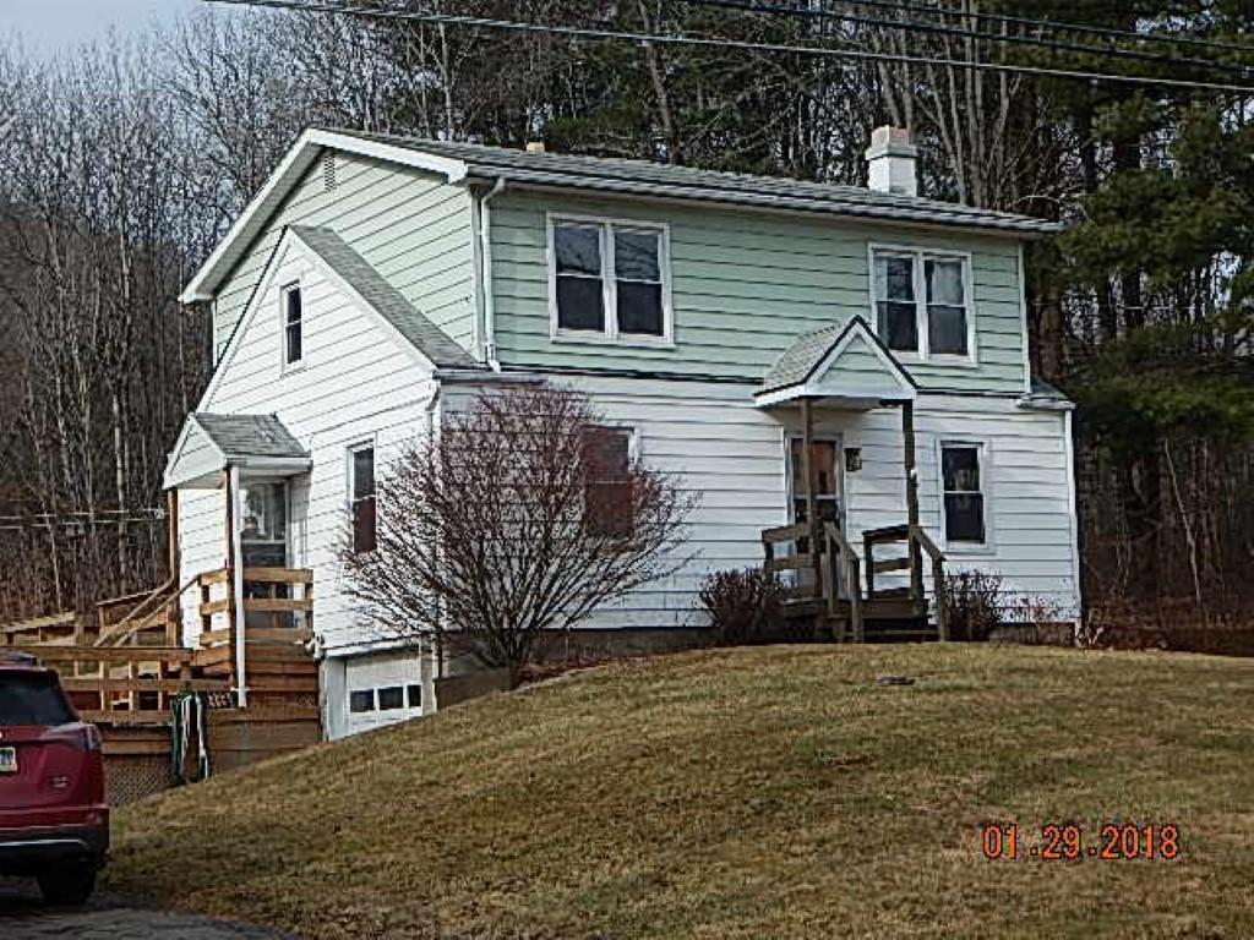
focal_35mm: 69
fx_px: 2500
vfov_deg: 21.3
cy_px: 470
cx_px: 627
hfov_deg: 28.2
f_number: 4.1
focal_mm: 12.3
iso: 125
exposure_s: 1/800
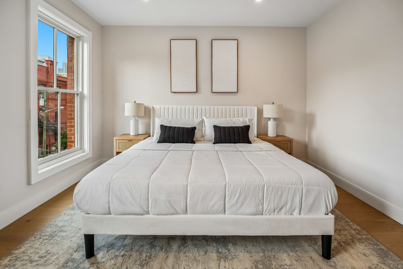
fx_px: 157
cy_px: 134
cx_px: 202
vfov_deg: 81.2
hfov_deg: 104.3
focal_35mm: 14
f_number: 7.1
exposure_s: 1/25
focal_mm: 14
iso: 500
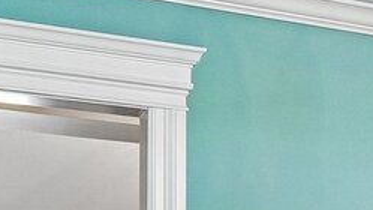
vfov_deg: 10.3
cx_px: 452
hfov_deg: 18.6
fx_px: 1078
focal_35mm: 109
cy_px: 411
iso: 1100
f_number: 8
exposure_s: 1/15
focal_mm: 16
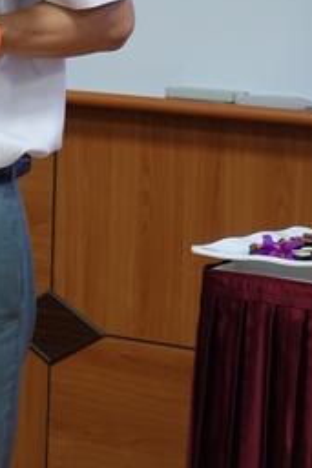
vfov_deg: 10.6
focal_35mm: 191
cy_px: -75
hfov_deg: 7.1
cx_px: -81
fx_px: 2486
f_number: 2.8
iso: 500
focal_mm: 25.7
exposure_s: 1/80
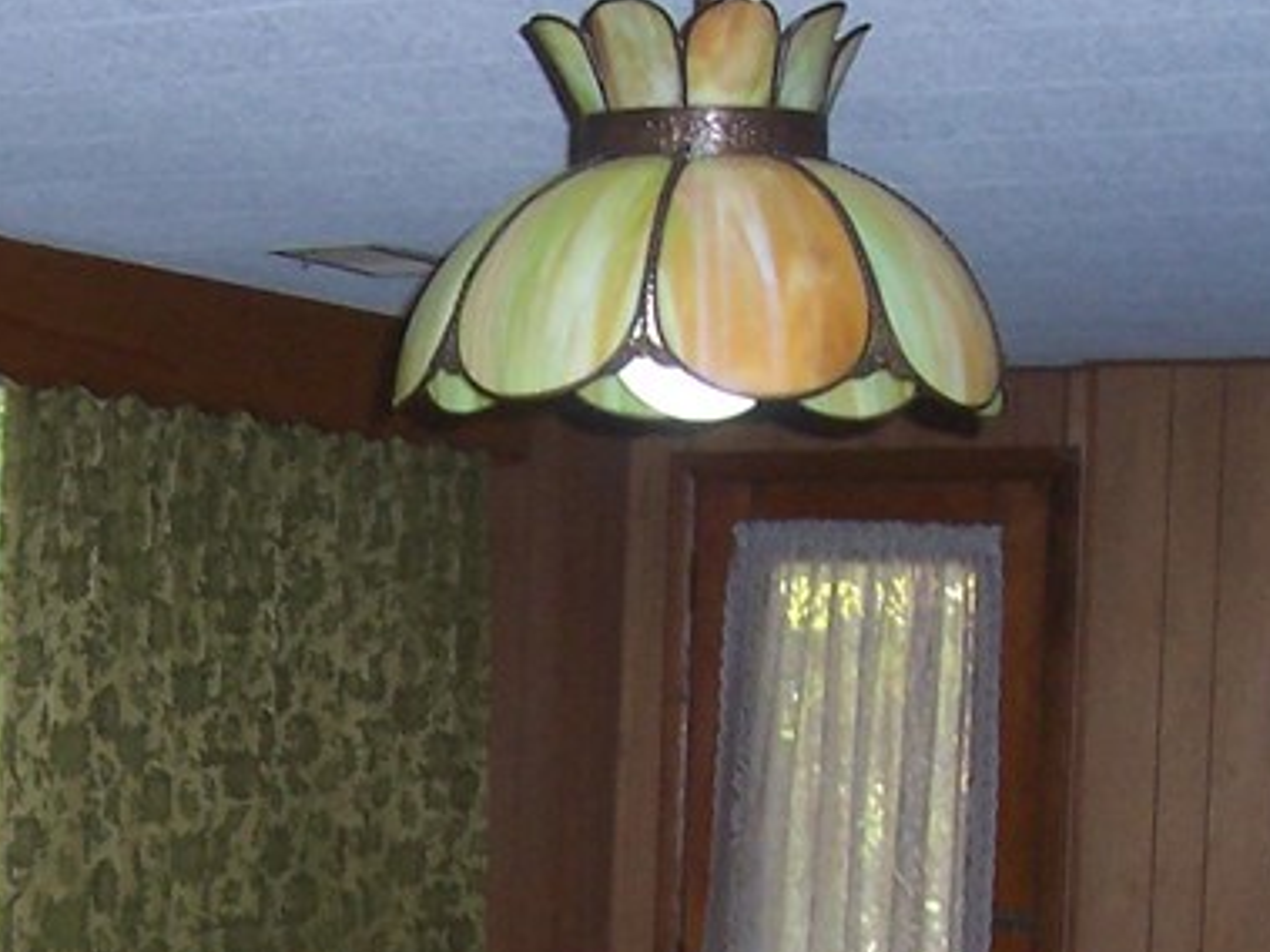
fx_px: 3668
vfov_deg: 14.3
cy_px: 1163
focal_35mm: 100
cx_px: 188
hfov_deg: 19.4
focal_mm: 5.6
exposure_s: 1/60
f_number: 2.8
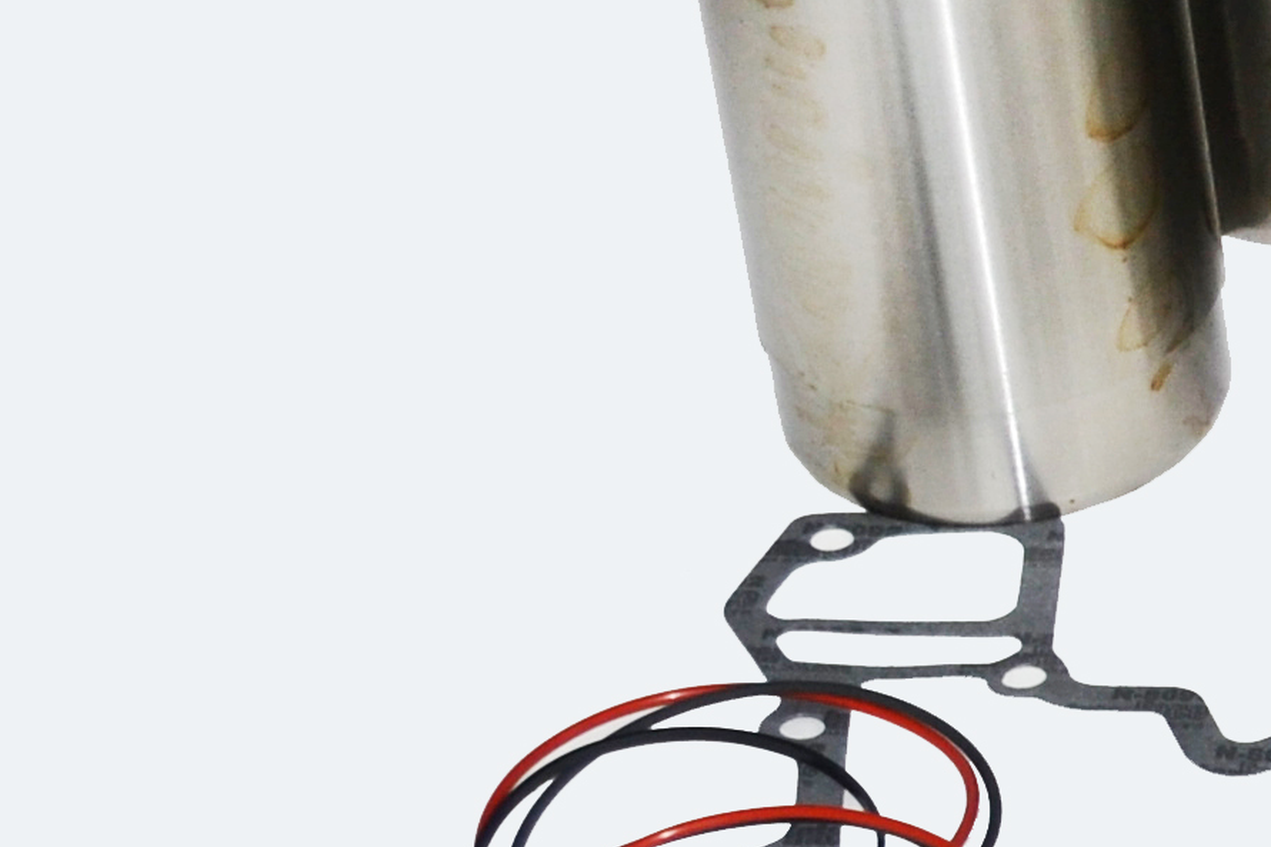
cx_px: 2942
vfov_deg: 5.9
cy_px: 866
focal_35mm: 233
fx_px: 8224
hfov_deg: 8.2
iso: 100
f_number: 5.6
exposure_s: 1/60
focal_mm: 30
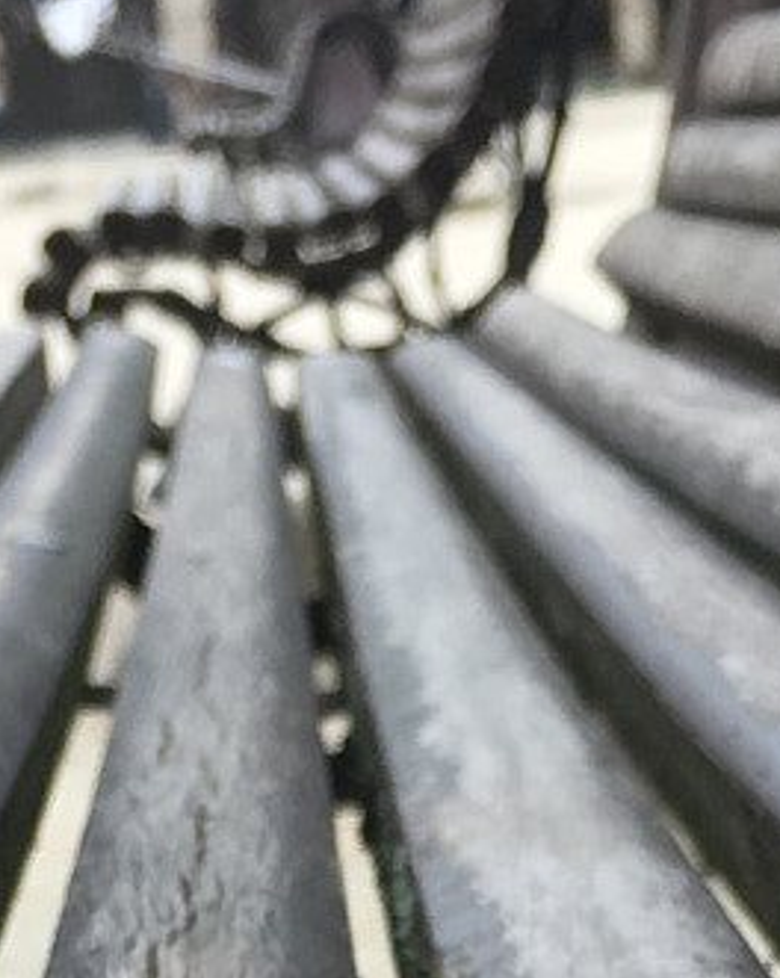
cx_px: 443
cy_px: 1477
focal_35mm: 137
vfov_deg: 13.3
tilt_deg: -17.2
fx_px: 3961
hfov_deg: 11.2
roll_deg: +5.9
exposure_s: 1/245
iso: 25
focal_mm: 4.15
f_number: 2.2
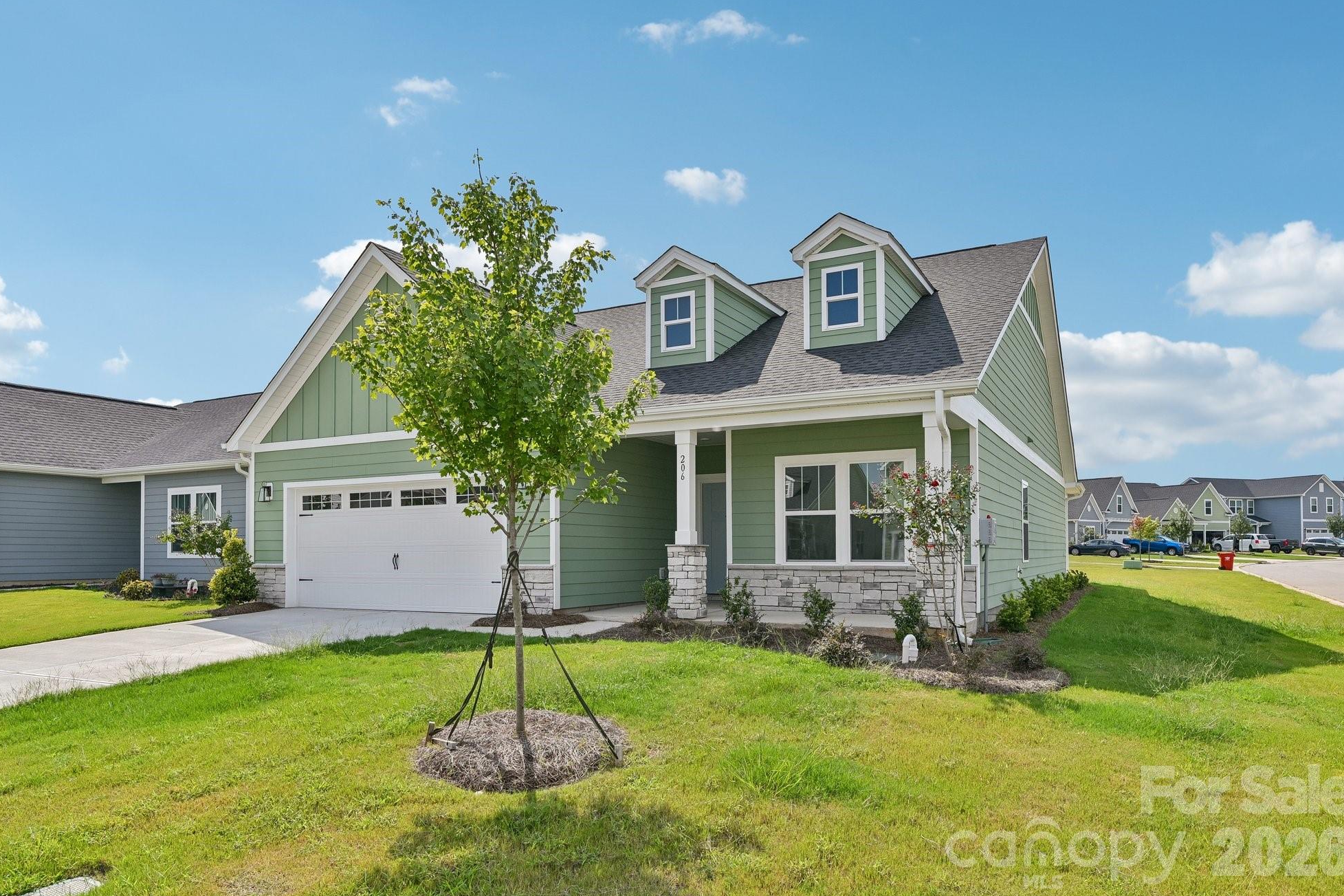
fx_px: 821
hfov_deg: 78.6
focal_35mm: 22
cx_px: 656
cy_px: 431
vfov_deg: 57.2
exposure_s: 1/400
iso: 100
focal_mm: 21
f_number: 8
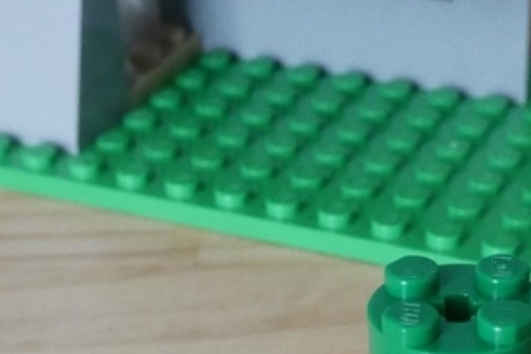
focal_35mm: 109
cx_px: 389
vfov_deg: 12.1
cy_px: 485
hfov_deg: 18.7
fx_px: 1608
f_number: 9
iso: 2500
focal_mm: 20
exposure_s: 1/60
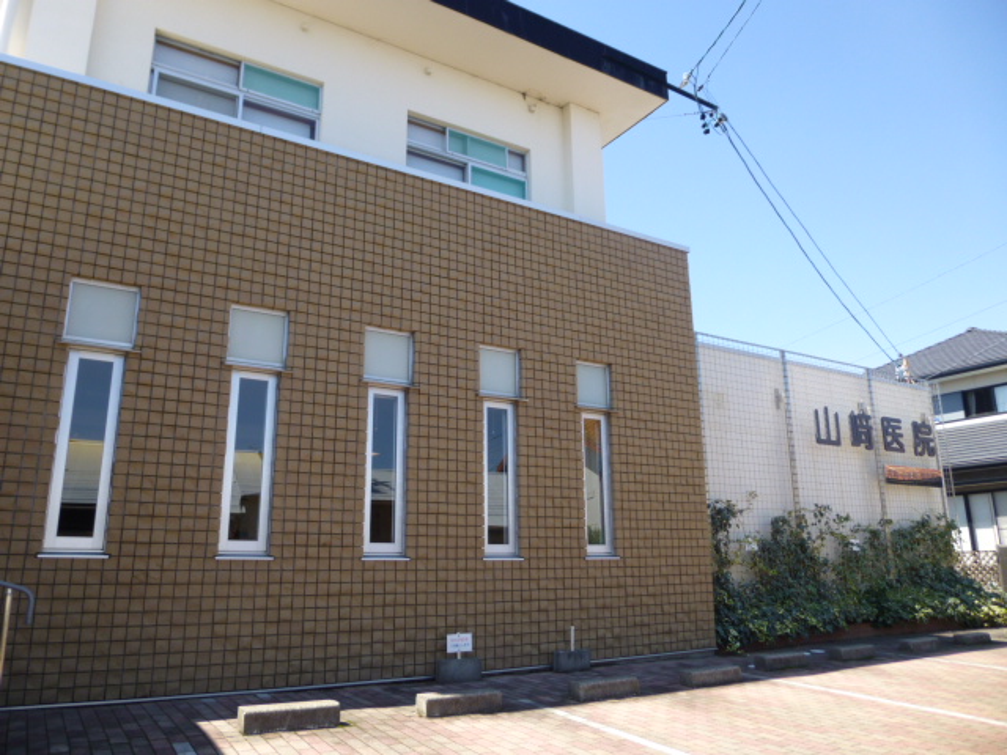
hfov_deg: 69.4
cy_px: 378
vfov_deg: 54.9
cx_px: 504
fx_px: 727
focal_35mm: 25
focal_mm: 4.5
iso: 100
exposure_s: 1/500
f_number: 3.1
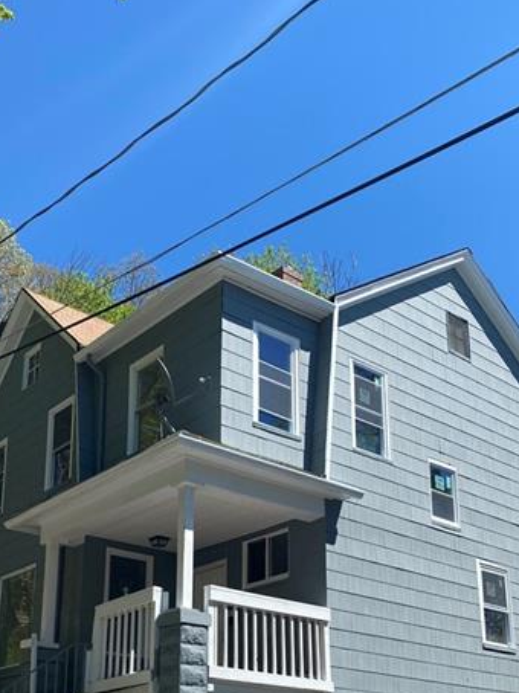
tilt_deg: +16.0
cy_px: 556
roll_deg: -0.2
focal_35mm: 44
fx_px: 880
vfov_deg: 41.1
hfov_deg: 32.8
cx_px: 253
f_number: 1.8
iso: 32
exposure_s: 1/2463
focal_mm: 4.25
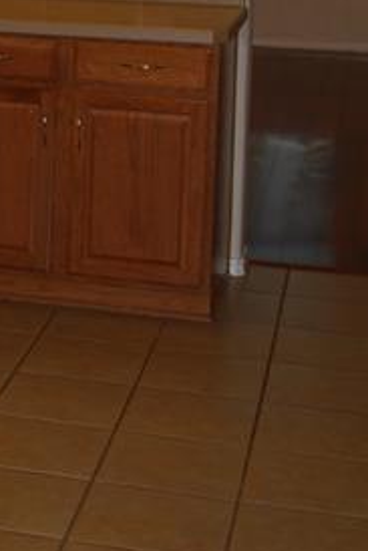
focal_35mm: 101
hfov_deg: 12.9
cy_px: -35
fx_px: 1547
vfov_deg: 19.5
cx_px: -179
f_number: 3.5
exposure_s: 1/60
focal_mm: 18
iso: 200
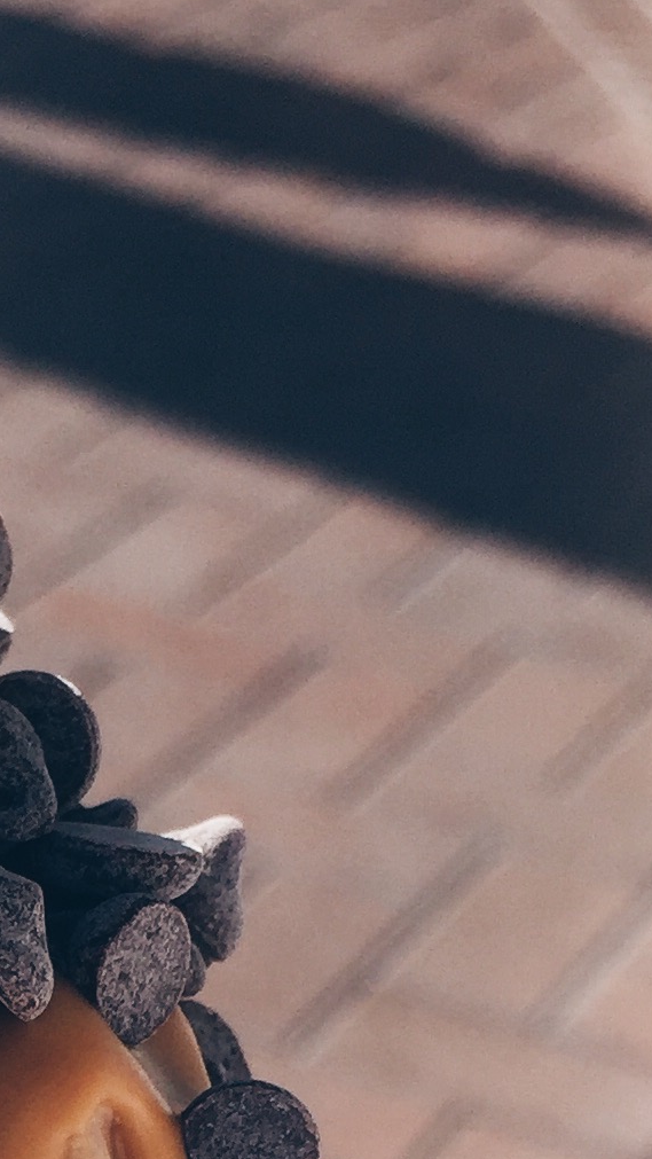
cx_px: -195
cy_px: 1301
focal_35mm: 102
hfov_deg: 11.6
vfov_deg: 19.9
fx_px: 3134
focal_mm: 4.15
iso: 32
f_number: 2.2
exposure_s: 1/1464
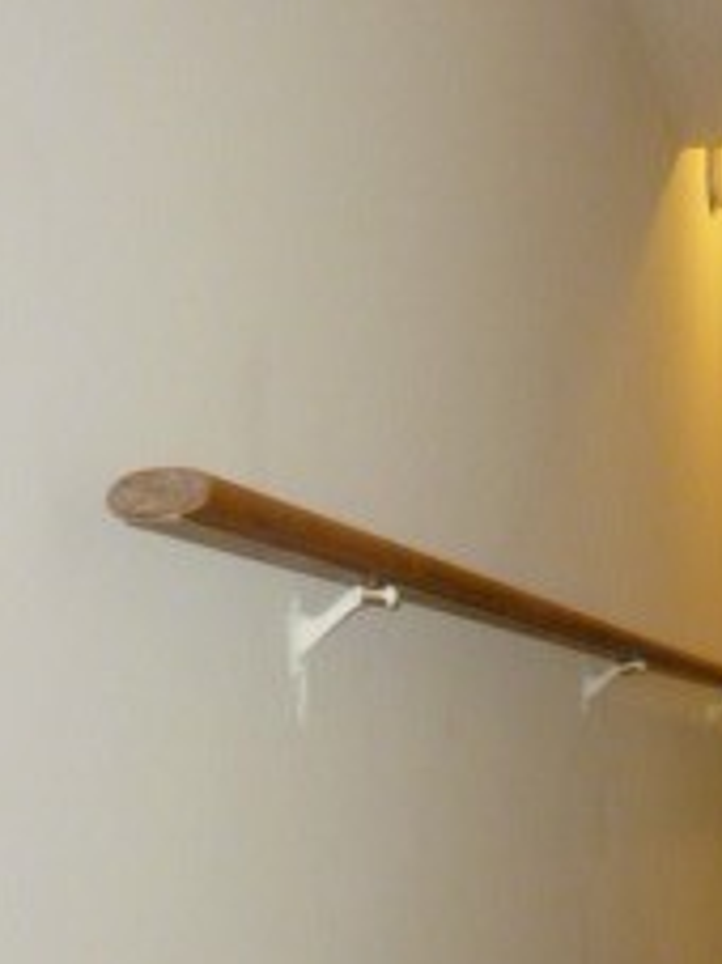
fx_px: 2199
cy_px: 535
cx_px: 985
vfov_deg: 24.7
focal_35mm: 79
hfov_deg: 17.3
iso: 400
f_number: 3.1
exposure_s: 1/60
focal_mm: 5
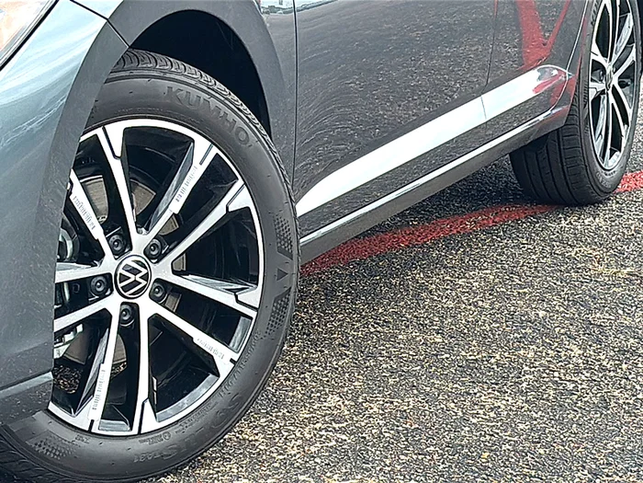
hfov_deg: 19.6
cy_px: 242
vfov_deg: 14.8
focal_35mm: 100
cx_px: 322
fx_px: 1858
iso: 100
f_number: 1.78
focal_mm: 6.86
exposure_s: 1/1379
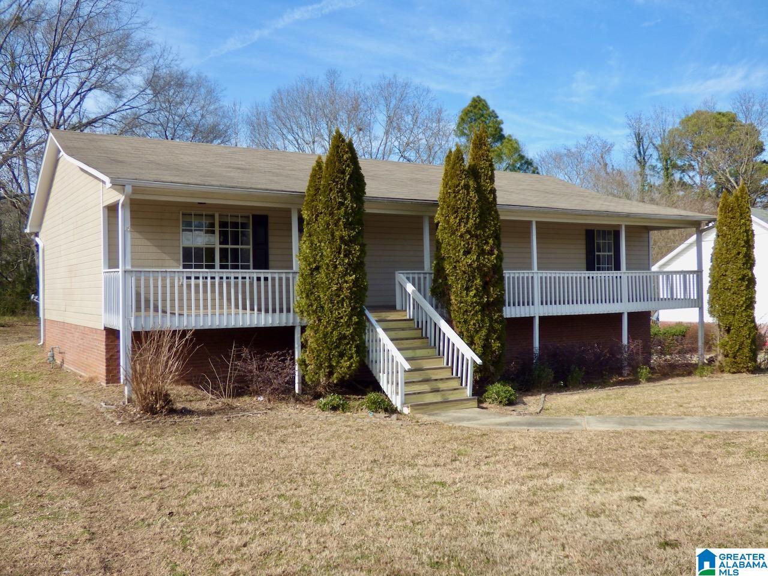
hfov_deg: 55.4
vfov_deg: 42.9
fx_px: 732
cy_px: 288
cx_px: 384
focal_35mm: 33
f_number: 3.4
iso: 100
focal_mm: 5.97
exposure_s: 1/800
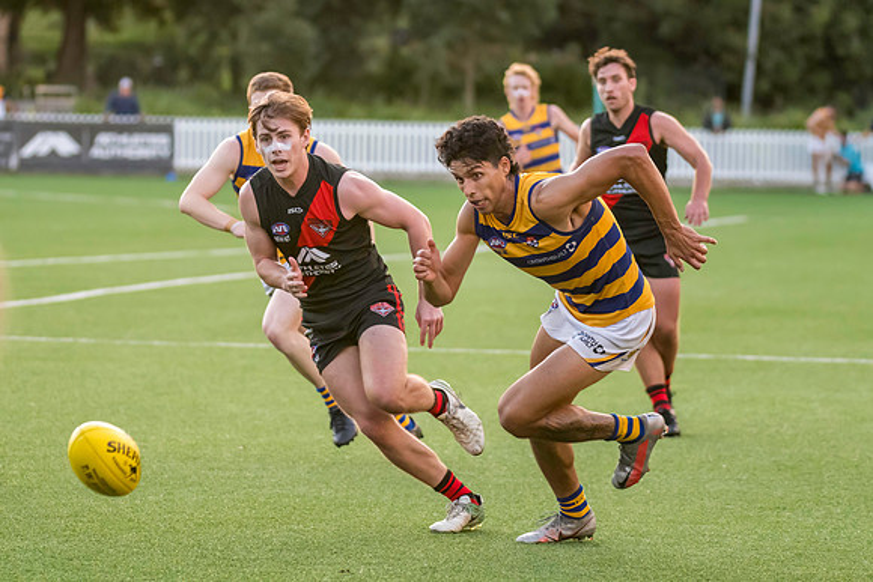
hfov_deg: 8.0
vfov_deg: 5.4
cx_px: 343
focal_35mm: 256
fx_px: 6205
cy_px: 217
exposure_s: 1/1250
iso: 3200
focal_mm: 170
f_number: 4
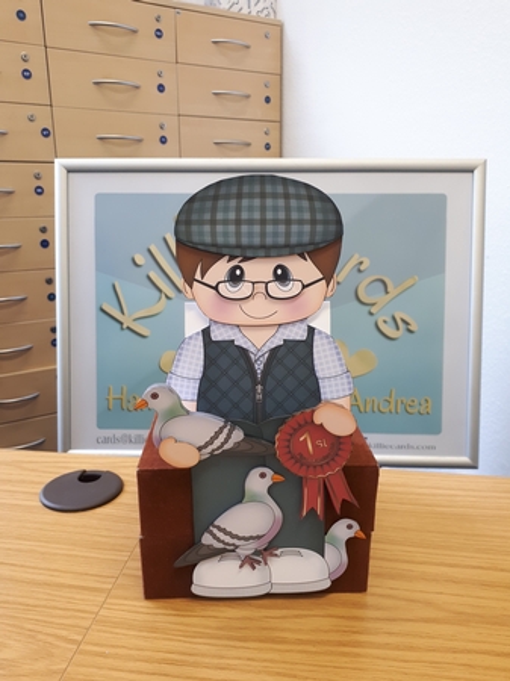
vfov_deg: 65.4
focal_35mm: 27
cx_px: 255
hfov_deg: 51.3
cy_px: 340
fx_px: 531
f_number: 1.9
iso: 80
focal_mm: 3.6
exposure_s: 1/33
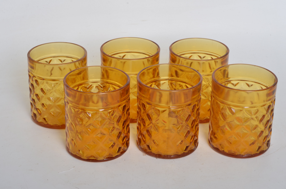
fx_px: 595
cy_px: 94
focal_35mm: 75
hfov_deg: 27.0
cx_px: 143
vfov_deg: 18.1
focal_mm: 50
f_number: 14
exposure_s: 1/125
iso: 100
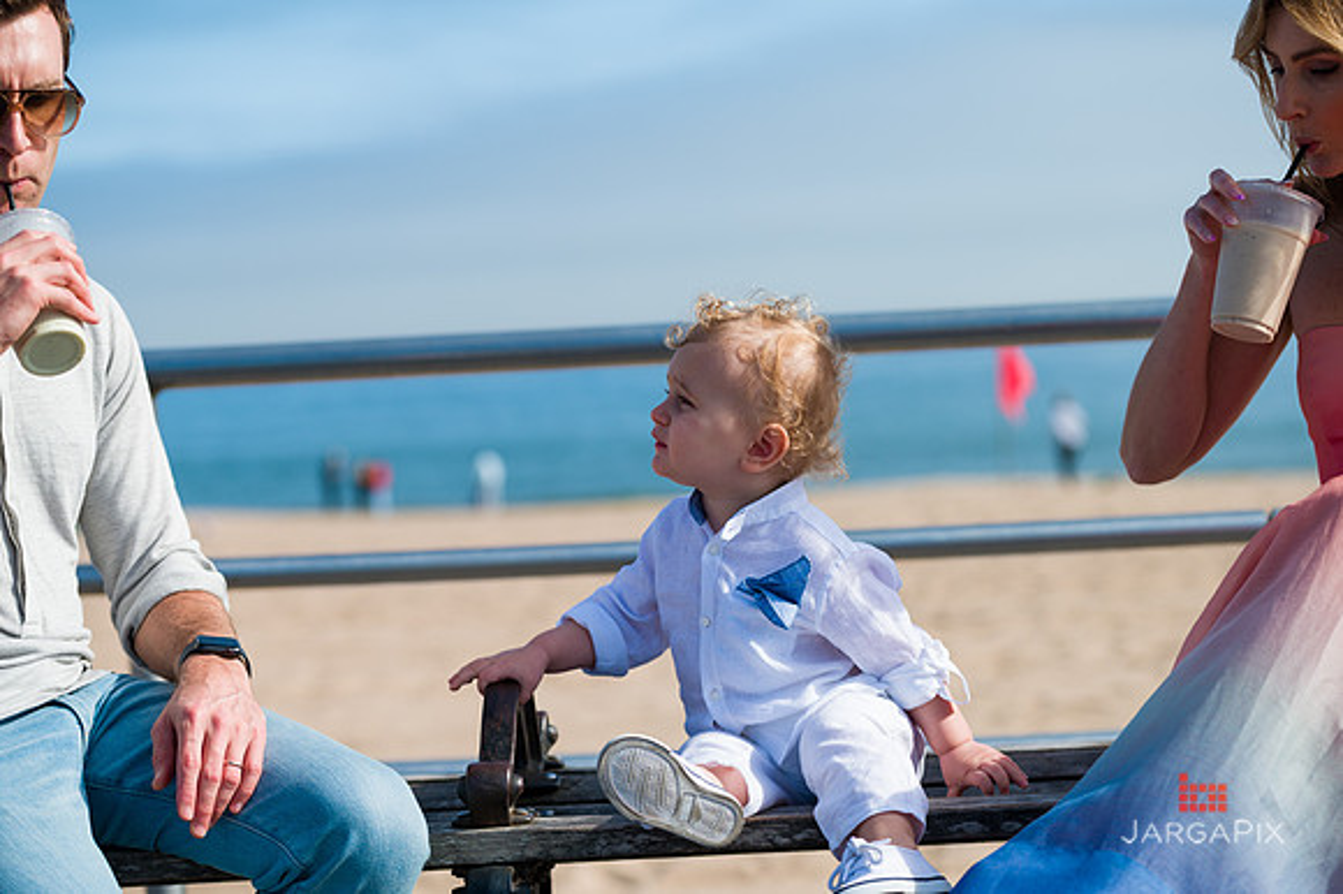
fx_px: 3654
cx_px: 672
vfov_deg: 13.9
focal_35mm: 98
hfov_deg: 20.8
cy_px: 447
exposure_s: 1/2500
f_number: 4
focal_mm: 98
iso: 200
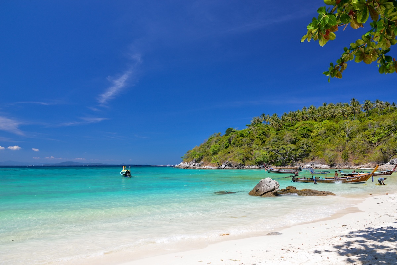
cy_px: 132
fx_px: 265
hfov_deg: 73.7
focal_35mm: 24
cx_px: 198
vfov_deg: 53.2
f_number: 11
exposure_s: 1/60
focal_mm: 24
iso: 200
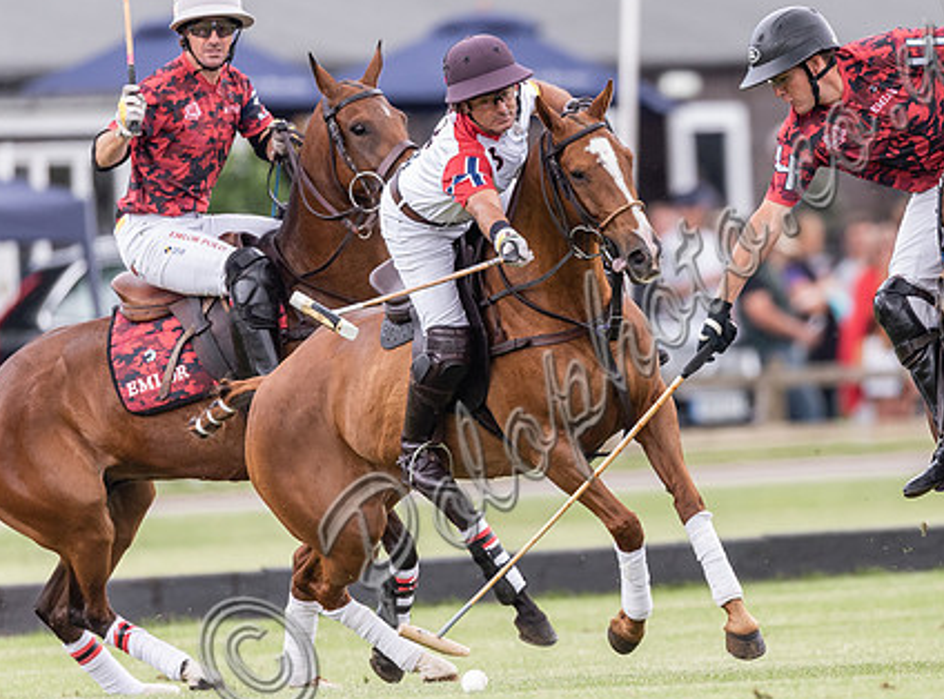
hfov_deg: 2.3
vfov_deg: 1.7
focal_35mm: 862
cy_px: 329
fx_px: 23401
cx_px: 795
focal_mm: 500
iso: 800
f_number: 4
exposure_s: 1/2000
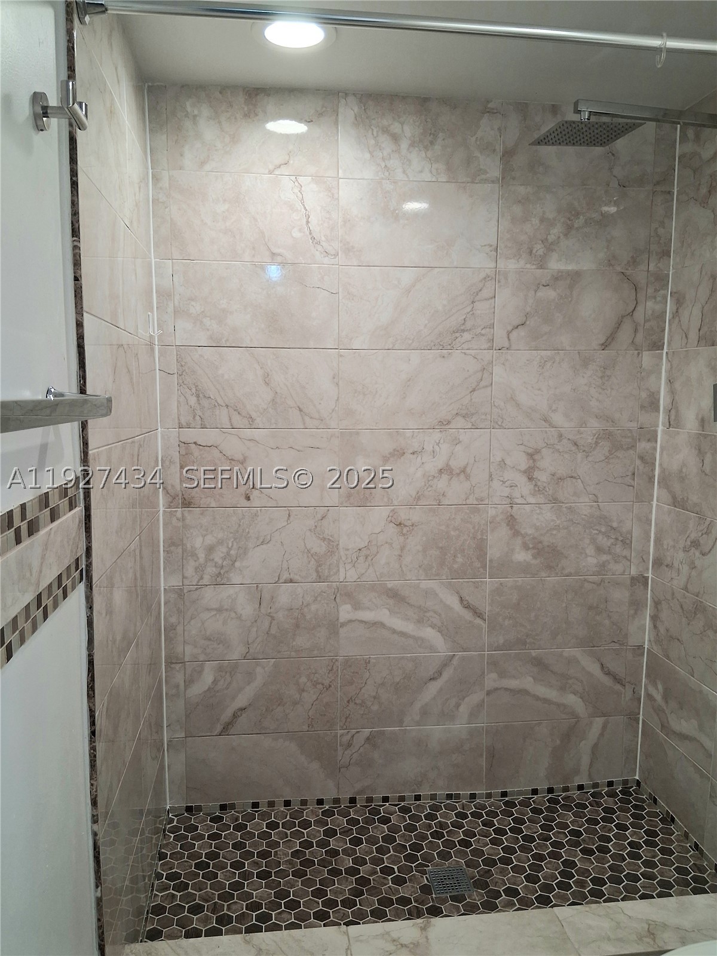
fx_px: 718
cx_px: 358
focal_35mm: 26
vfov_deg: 67.3
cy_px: 478
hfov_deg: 53.1
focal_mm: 3.98
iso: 250
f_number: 1.8
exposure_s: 1/100
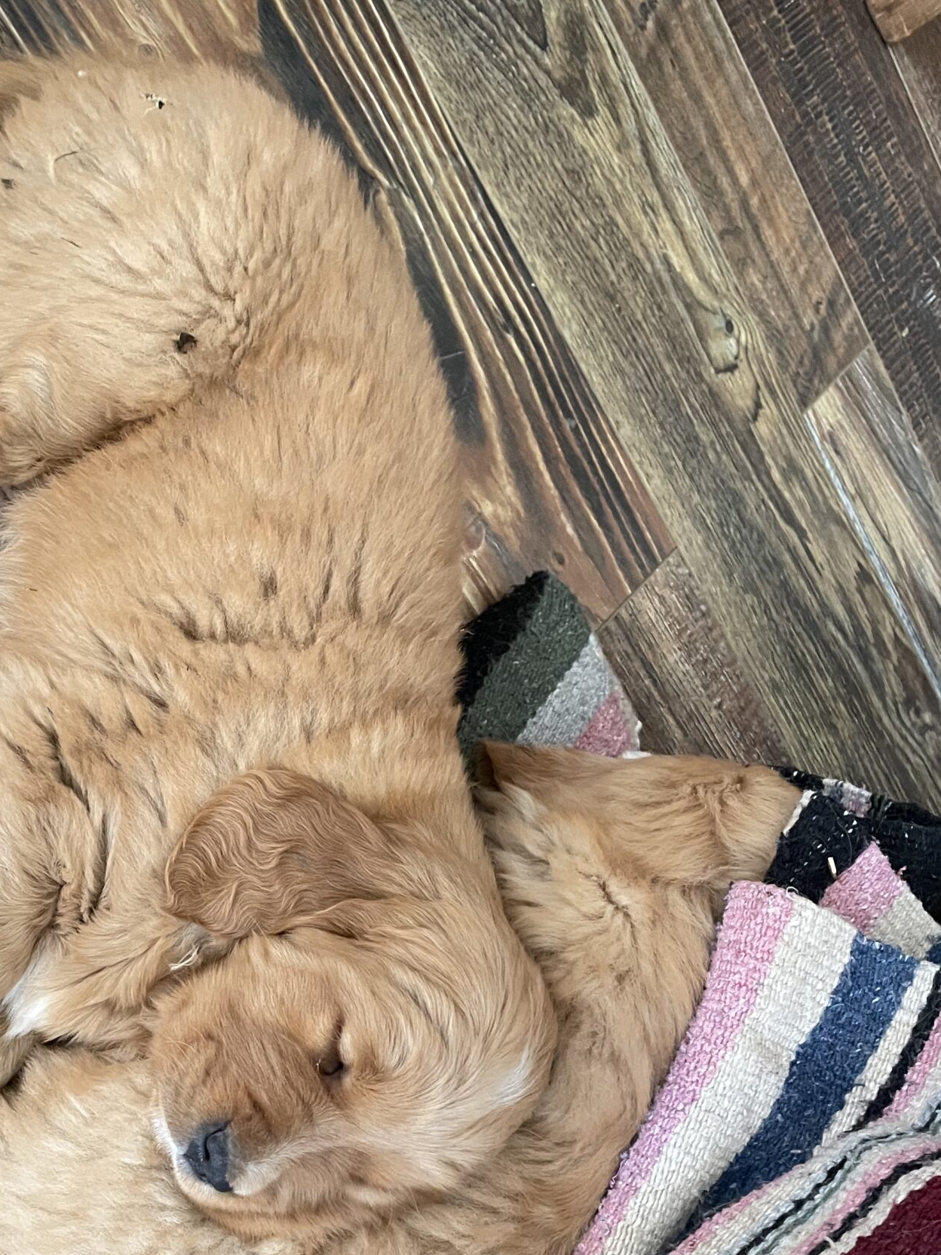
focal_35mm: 40
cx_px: 346
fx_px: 1450
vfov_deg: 45.6
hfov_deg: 35.7
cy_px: 892
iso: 400
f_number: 1.6
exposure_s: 1/60
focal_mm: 4.2
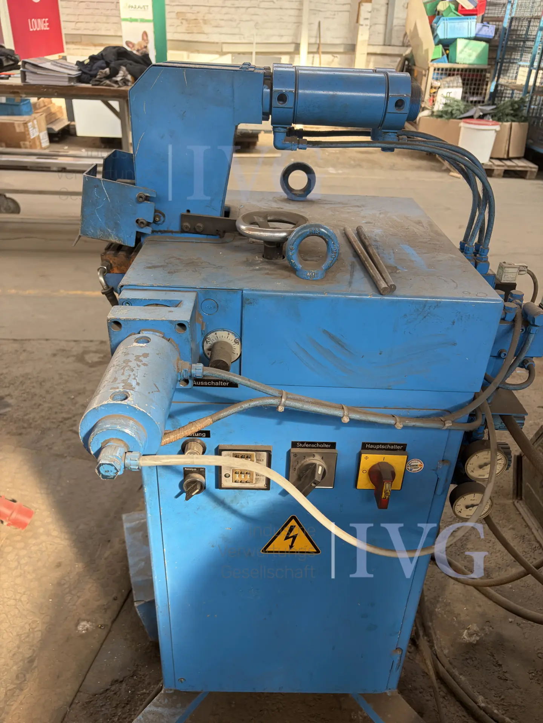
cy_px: 362
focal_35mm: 26
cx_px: 272
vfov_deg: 67.3
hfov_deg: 53.1
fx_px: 544
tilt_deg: -30.4
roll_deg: -2.8
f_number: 1.6
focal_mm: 5.96
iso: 80
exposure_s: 1/204
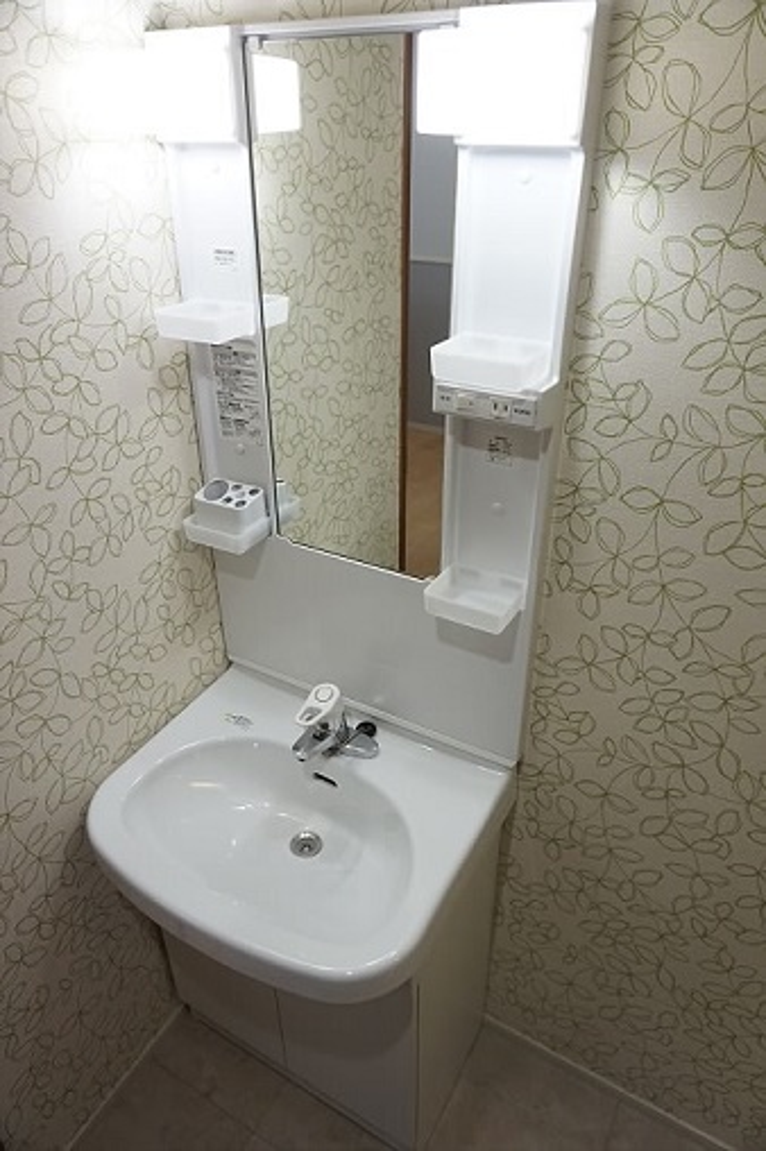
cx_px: 383
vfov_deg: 73.8
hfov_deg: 53.1
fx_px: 767
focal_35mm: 24
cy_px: 576
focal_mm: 16
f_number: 4
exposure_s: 1/160
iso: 500
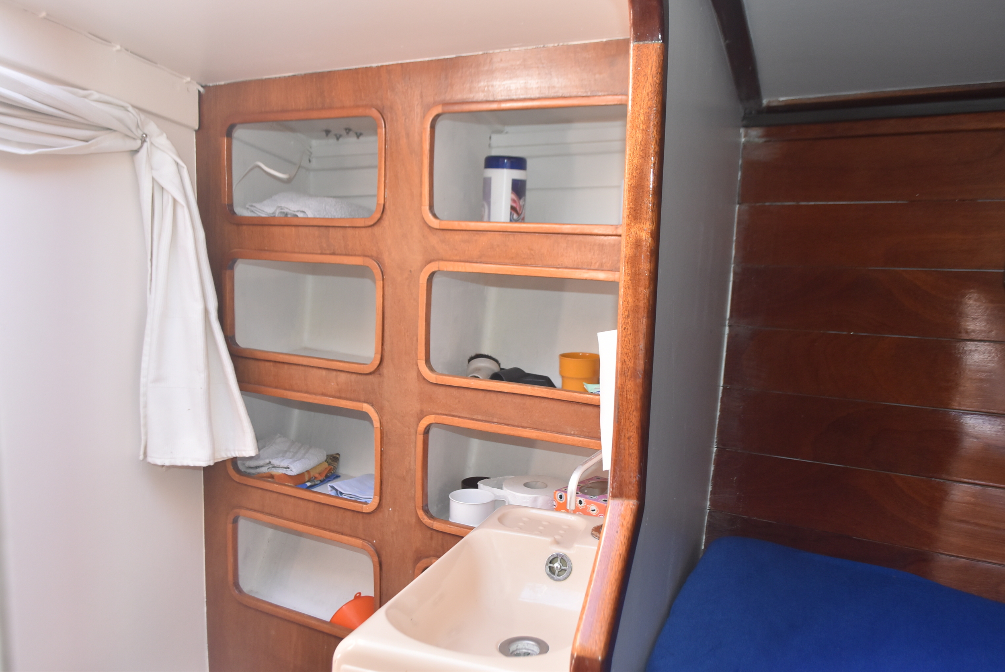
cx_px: 502
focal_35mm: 33
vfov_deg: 40.0
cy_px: 336
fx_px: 922
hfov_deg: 57.2
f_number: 4.5
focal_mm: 22
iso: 800
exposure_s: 1/80
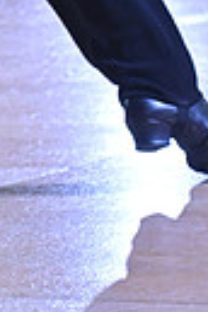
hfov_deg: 3.7
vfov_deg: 5.4
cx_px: -187
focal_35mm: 370
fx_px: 3206
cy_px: -385
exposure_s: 1/400
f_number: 7.1
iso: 4000
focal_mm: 82
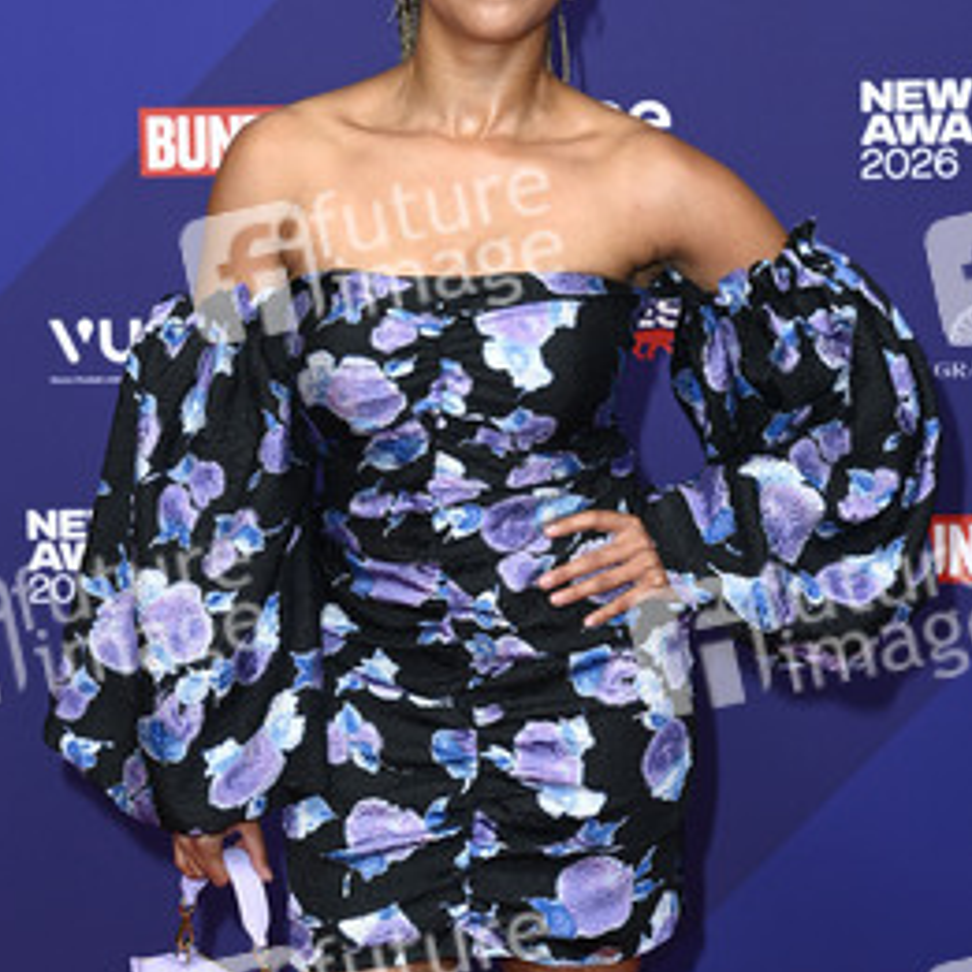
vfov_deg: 19.1
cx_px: 480
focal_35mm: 91
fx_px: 2891
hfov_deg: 19.1
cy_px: 443
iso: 500
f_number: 5.6
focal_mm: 70
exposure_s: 1/250
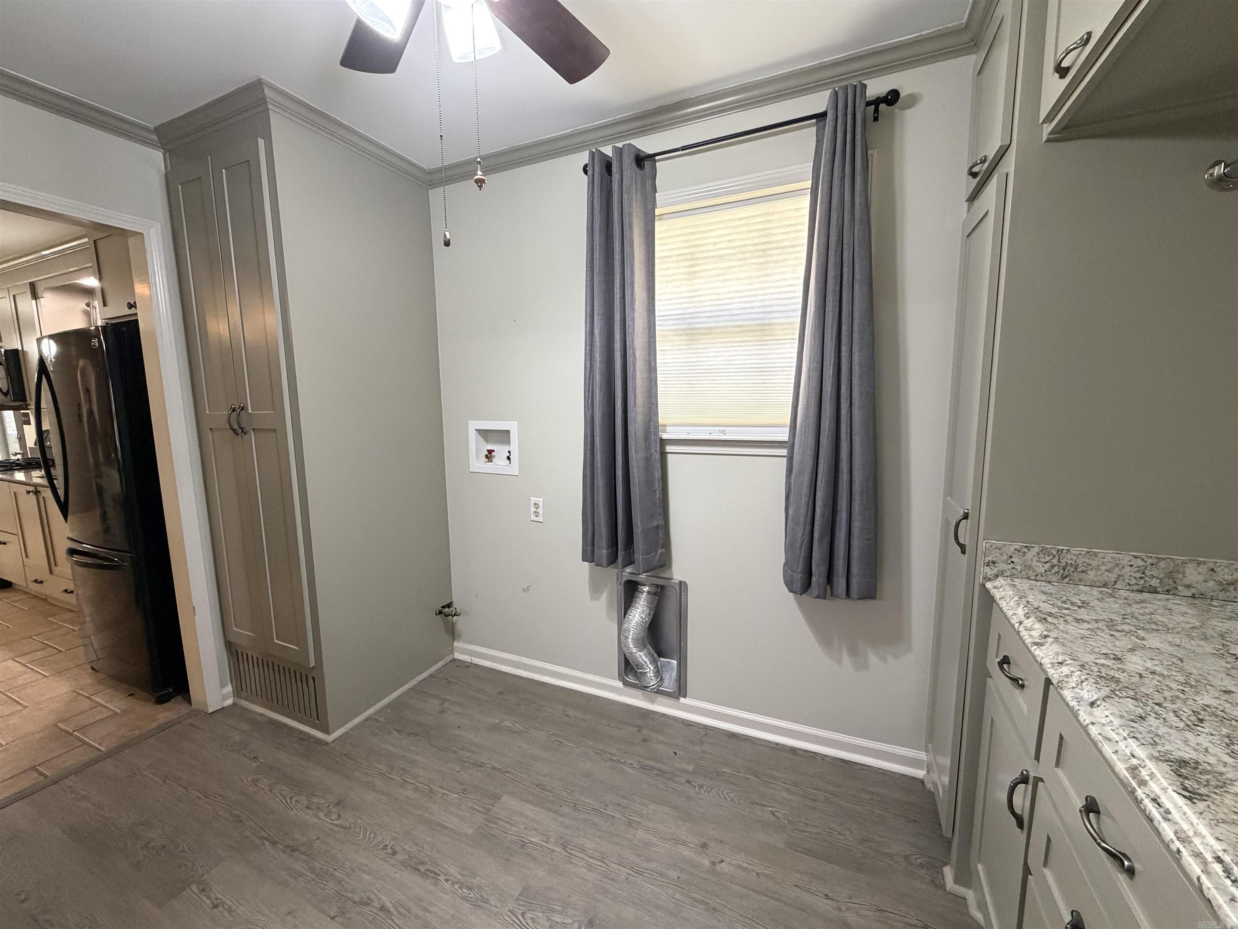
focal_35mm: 14
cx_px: 619
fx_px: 501
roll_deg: +0.8
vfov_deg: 85.7
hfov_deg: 102.1
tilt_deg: -7.3
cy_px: 464
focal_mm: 2.22
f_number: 2.2
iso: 400
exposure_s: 1/60
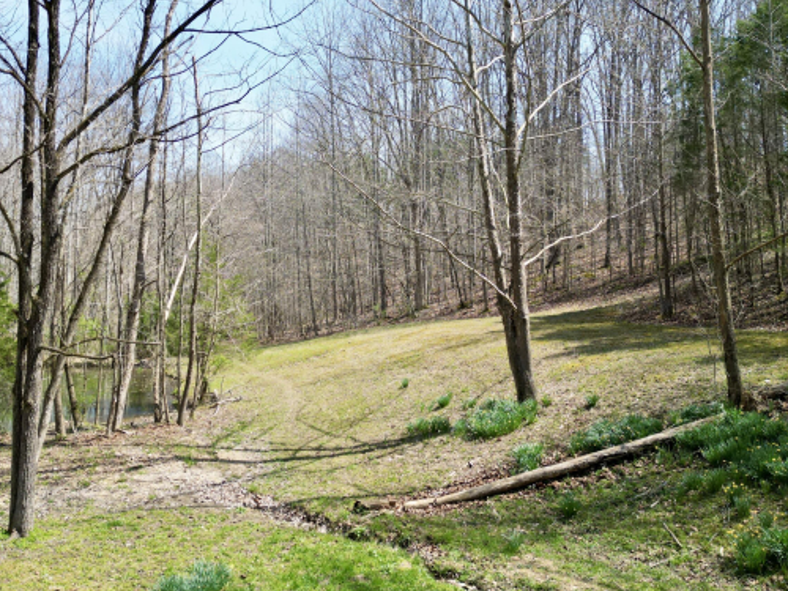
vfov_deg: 43.8
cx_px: 336
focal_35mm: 32
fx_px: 728
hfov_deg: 56.6
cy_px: 221
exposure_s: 1/1500
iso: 150
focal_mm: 6.72
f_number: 1.7
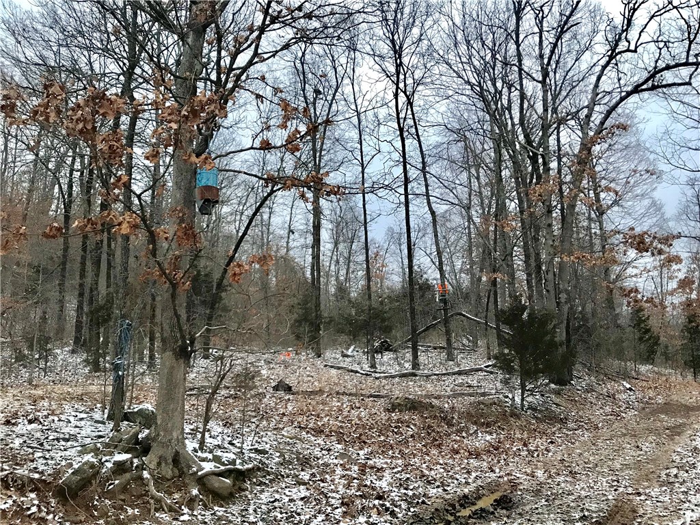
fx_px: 566
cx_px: 350
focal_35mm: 28
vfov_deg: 49.7
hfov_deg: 63.4
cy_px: 262
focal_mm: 3.99
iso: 40
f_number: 1.8
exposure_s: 1/17
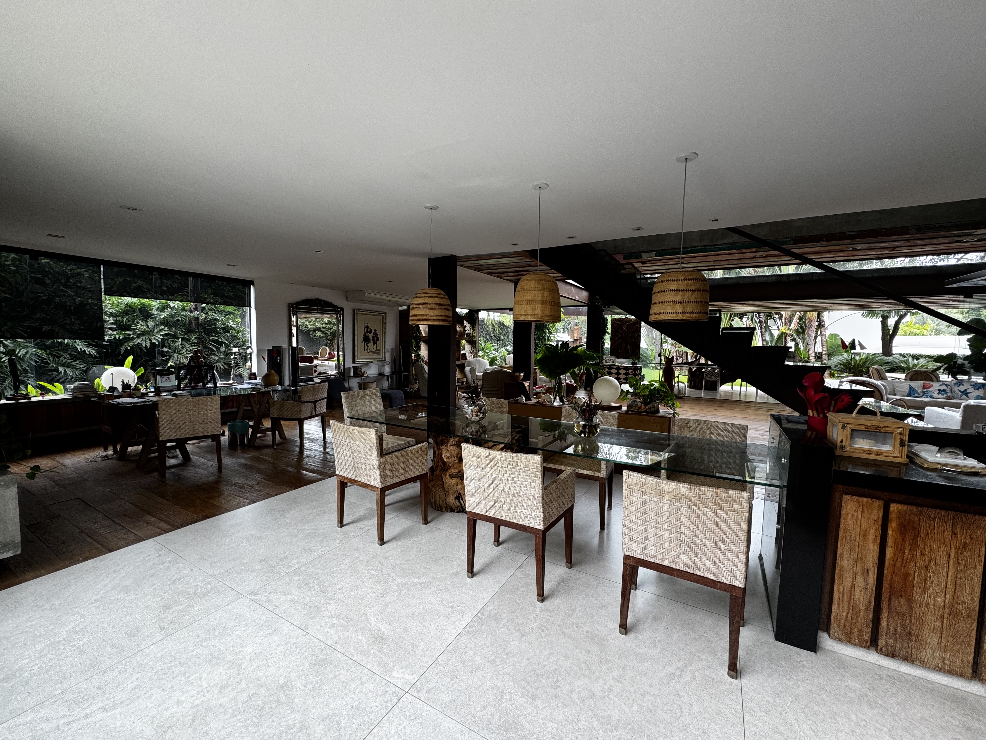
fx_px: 399
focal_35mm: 14
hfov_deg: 102.1
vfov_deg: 85.7
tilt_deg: -4.0
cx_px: 493
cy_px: 370
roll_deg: +0.1
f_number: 2.2
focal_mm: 2.22
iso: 100
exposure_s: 1/99
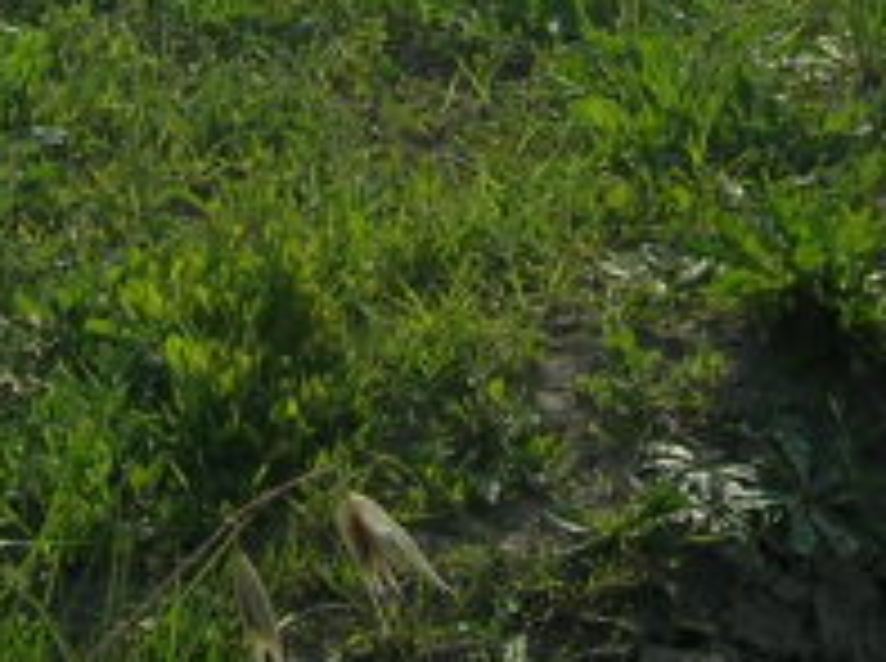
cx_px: -193
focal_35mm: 198
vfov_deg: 7.1
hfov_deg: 9.9
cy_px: -905
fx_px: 5059
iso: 64
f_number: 4.8
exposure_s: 1/665
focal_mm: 7.8
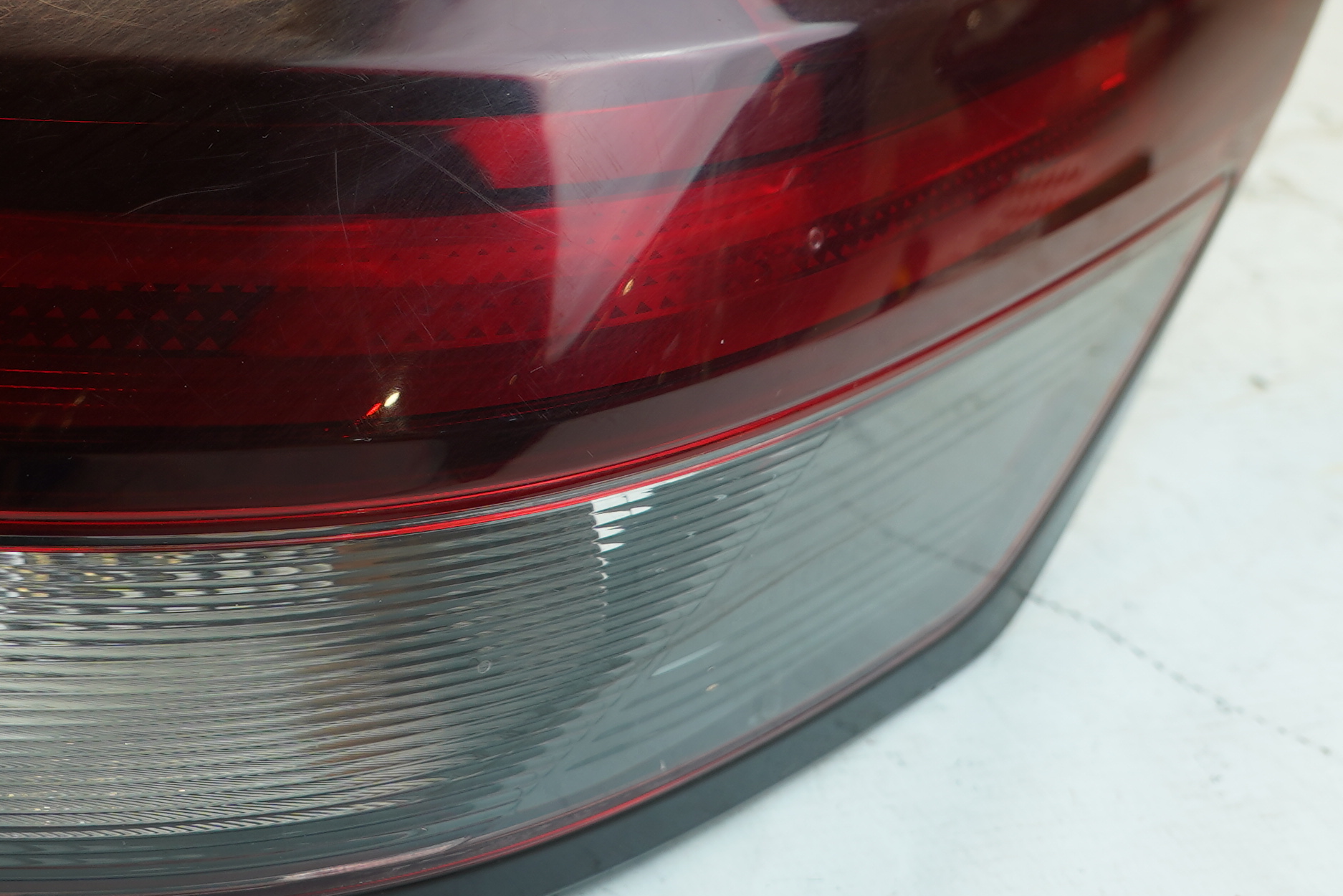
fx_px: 2350
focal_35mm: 63
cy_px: 177
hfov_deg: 30.9
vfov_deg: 21.3
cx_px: 224
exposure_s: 1/60
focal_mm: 20
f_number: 4
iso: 160
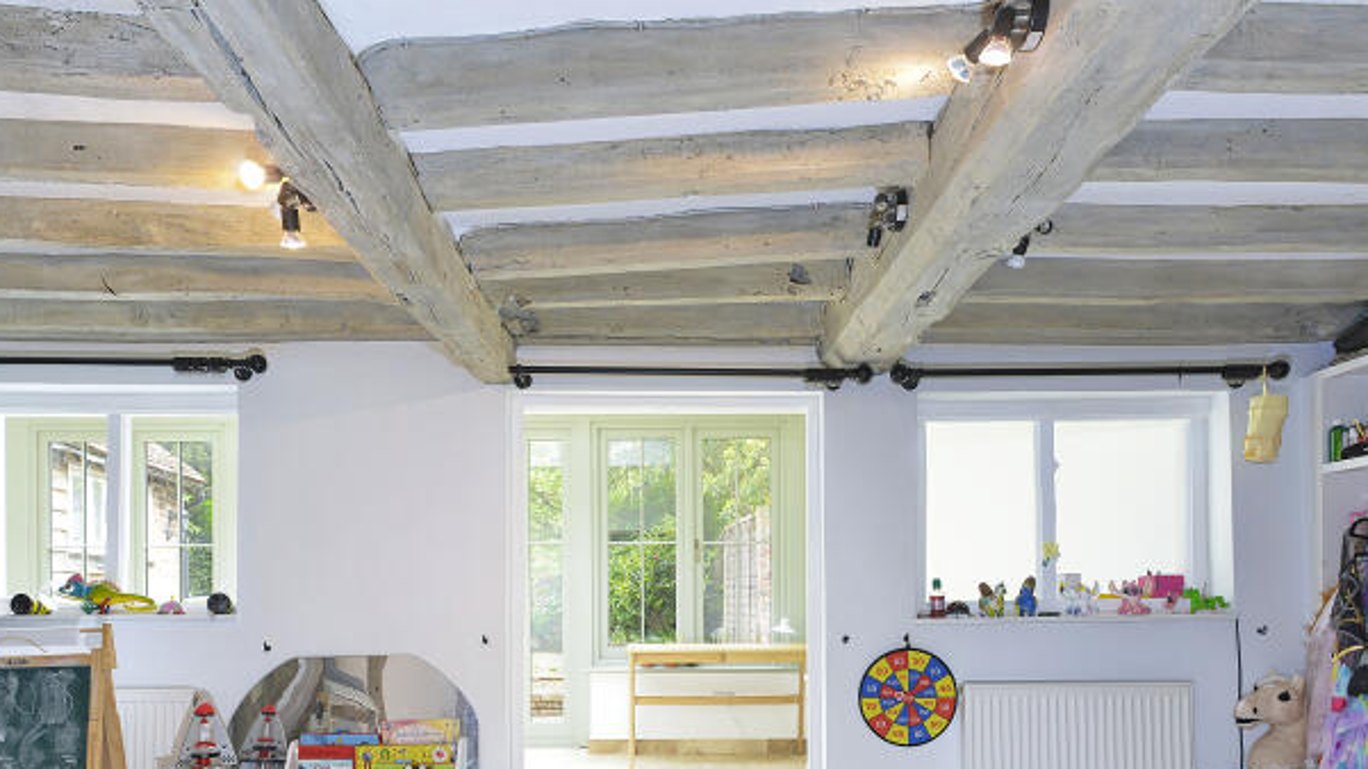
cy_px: 609
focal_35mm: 25
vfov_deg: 43.9
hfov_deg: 74.0
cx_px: 662
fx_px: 907
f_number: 7.1
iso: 400
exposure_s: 1/30
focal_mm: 14
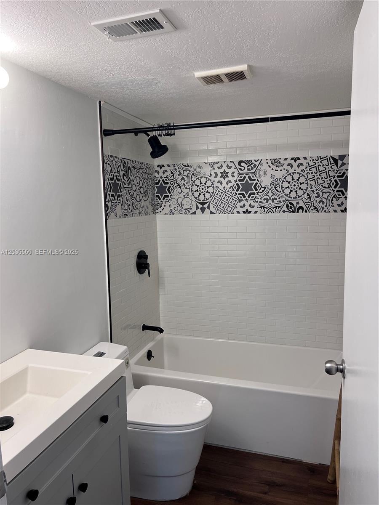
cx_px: 190
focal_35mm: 26
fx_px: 380
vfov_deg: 67.3
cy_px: 252
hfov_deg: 53.1
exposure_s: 1/120
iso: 80
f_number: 1.5
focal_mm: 5.7
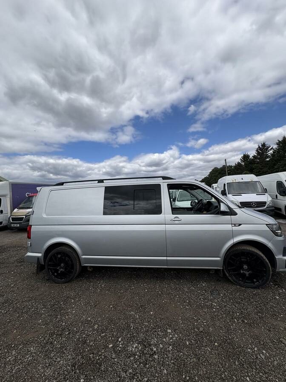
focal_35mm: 14
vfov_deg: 102.1
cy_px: 191
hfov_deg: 85.7
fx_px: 154
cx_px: 143
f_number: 2.2
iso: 50
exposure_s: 1/2674
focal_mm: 2.22
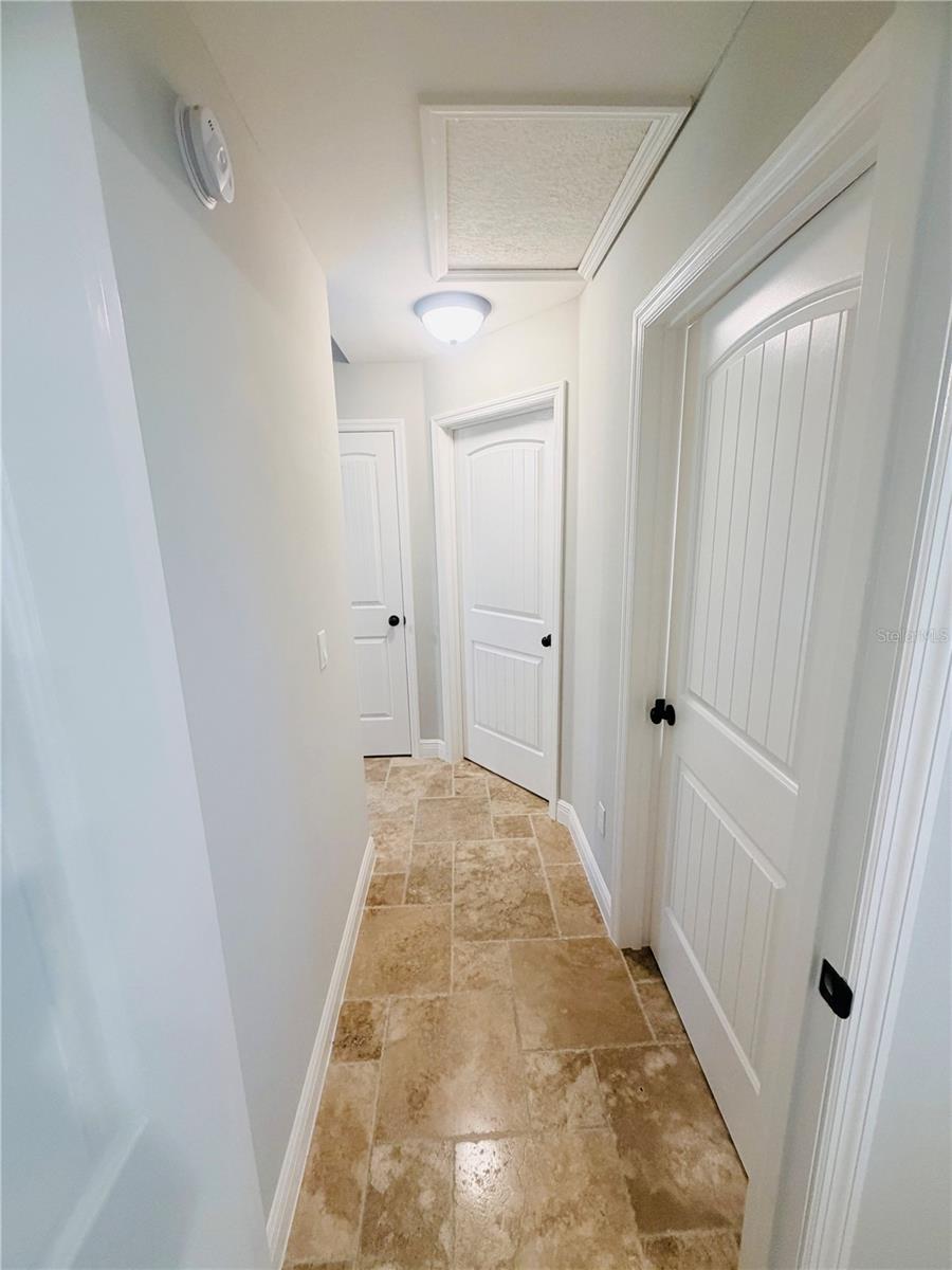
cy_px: 635
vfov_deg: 102.1
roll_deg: +2.5
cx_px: 476
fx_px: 513
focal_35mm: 14
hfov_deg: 85.7
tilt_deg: -12.0
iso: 250
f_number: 2.2
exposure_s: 1/60
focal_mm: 2.22
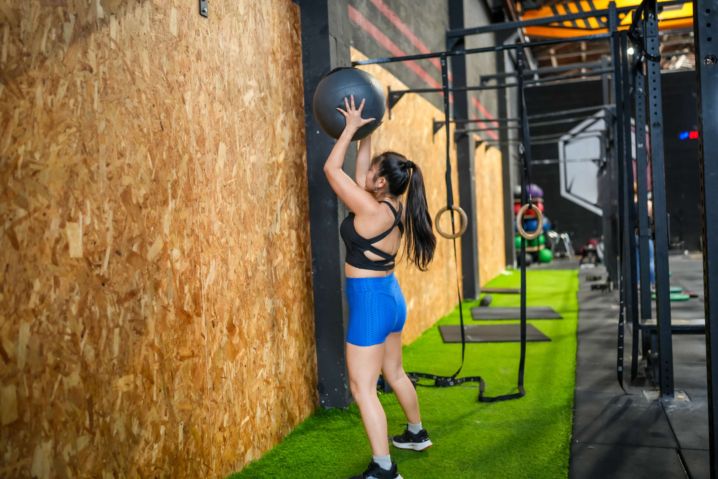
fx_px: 698
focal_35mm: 35
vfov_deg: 37.9
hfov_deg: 54.4
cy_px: 240
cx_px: 359
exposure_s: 1/250
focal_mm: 35
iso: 1000
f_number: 1.4
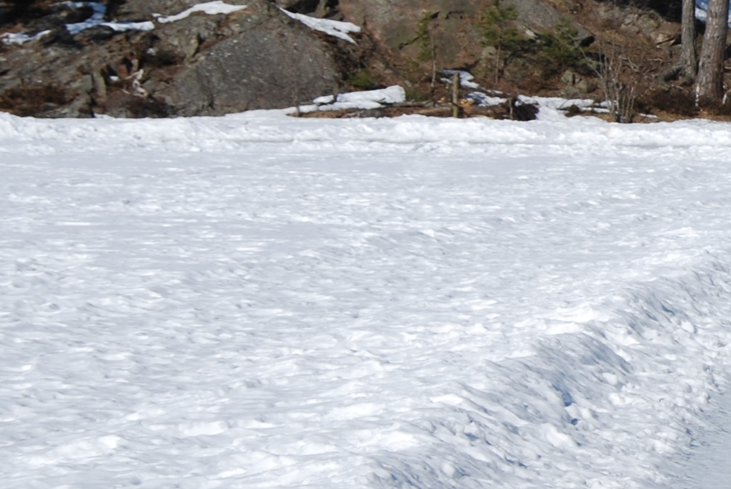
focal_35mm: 226
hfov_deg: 9.0
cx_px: 943
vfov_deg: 6.1
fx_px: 4588
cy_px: 209
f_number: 9
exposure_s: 1/320
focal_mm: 45
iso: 100
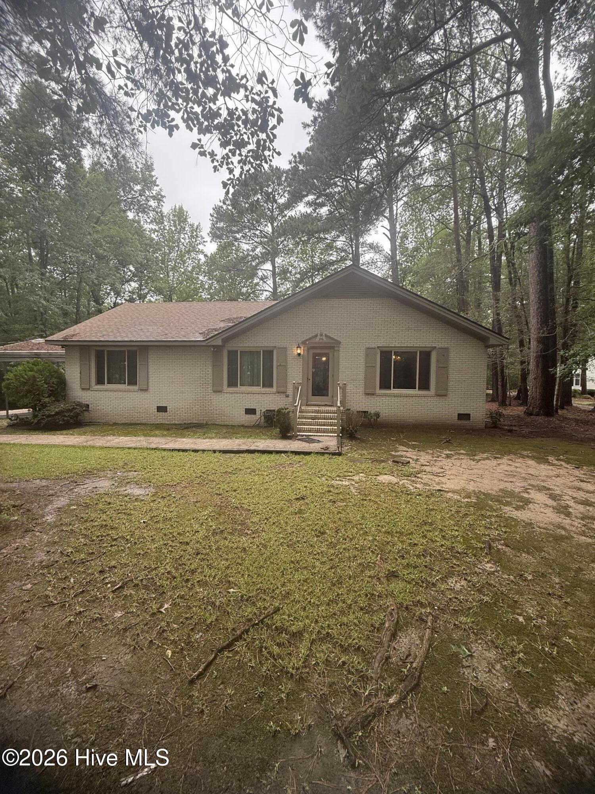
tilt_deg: -2.5
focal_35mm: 14
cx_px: 298
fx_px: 321
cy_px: 397
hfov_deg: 85.7
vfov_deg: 102.1
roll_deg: -0.6
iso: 64
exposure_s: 1/190
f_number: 2.2
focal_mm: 2.22
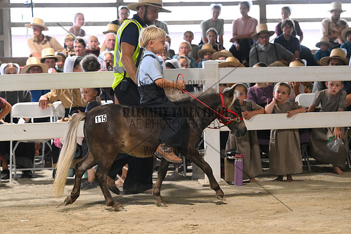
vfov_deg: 16.1
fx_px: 829
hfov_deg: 23.9
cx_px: 176
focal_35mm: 85
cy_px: 117
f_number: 4.5
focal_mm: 85
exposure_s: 1/487
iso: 6400
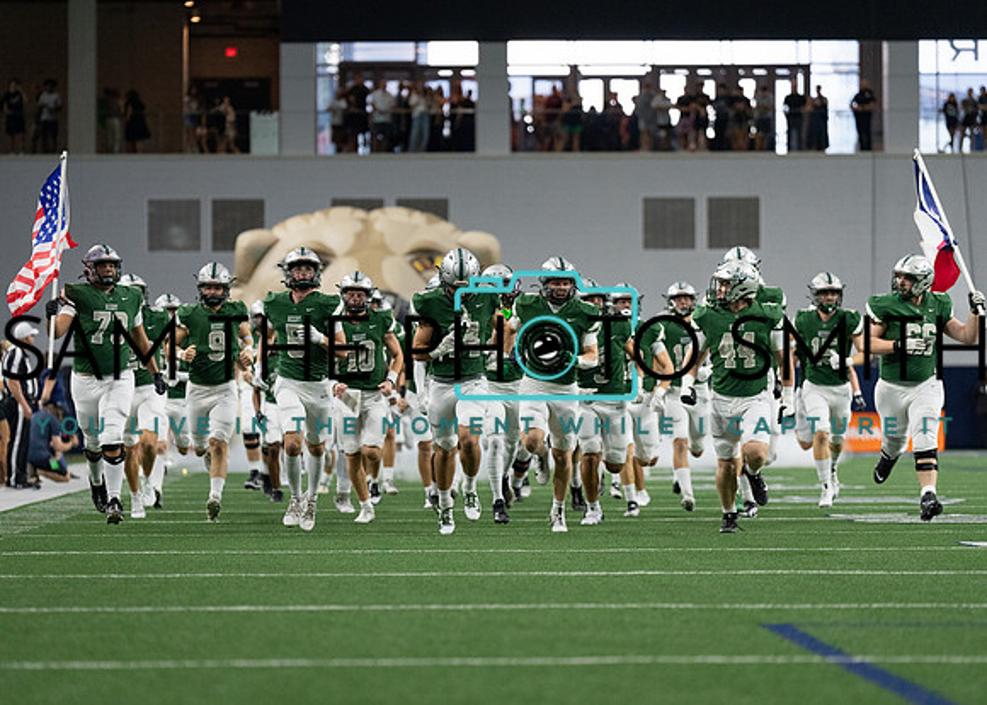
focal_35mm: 188
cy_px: 392
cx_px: 452
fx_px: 5261
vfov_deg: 7.7
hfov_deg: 10.7
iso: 3200
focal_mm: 156
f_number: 2.8
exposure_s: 1/1250
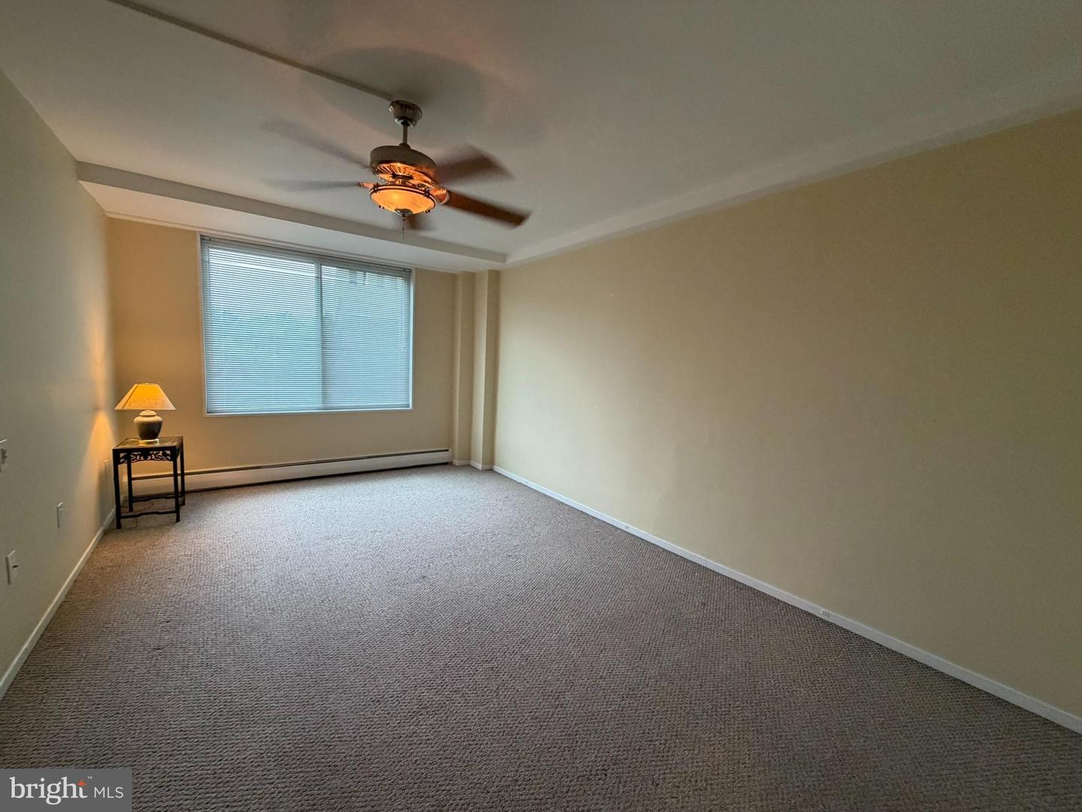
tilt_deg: -5.1
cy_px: 406
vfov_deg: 85.7
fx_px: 438
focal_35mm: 14
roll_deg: -2.2
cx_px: 541
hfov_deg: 102.1
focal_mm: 2.22
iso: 250
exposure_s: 1/60
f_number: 2.2
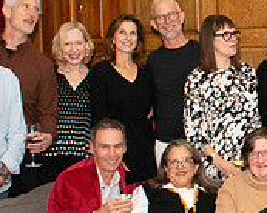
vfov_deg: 17.0
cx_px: 332
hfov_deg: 19.8
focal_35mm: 90
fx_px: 710
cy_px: 128
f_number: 9
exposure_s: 1/160
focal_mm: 18
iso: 5000
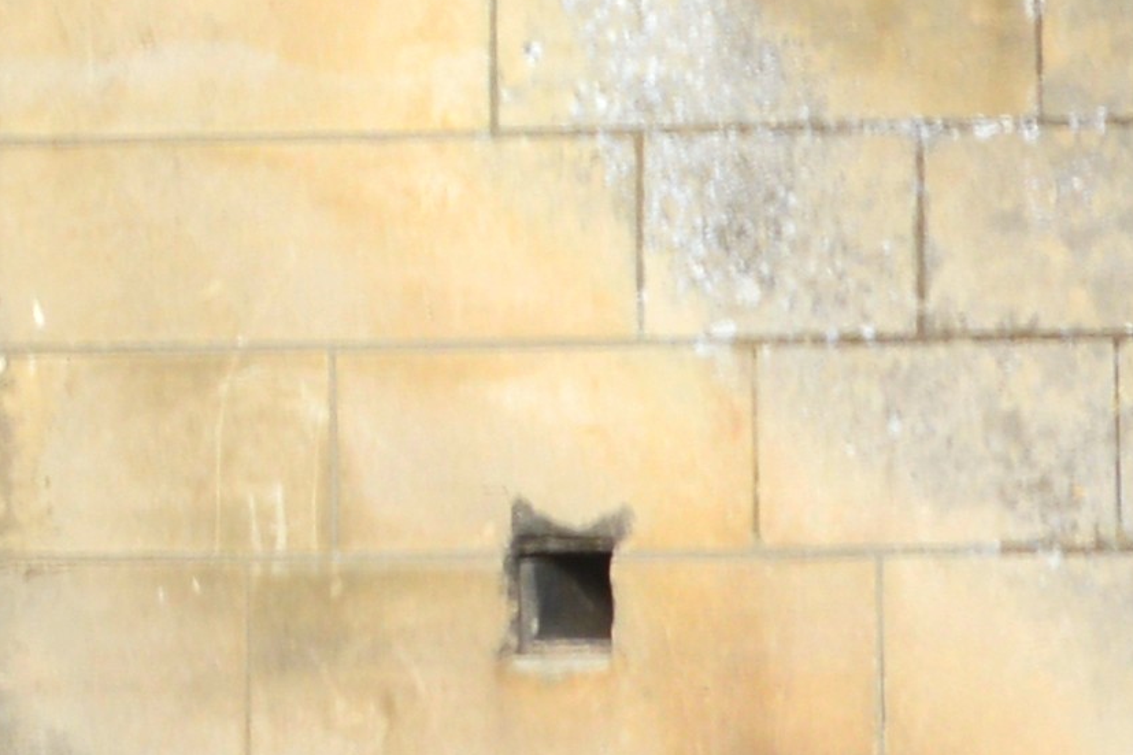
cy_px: -1125
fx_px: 23975
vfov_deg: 1.8
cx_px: -1493
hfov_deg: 2.7
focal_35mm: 762
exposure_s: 1/125
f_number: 8
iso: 220
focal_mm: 70
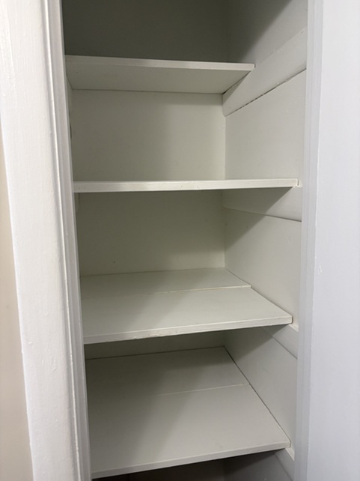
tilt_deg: -7.4
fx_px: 361
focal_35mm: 26
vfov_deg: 67.3
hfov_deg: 53.0
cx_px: 180
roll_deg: +1.1
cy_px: 240
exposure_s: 1/60
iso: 200
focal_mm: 5.96
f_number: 1.6
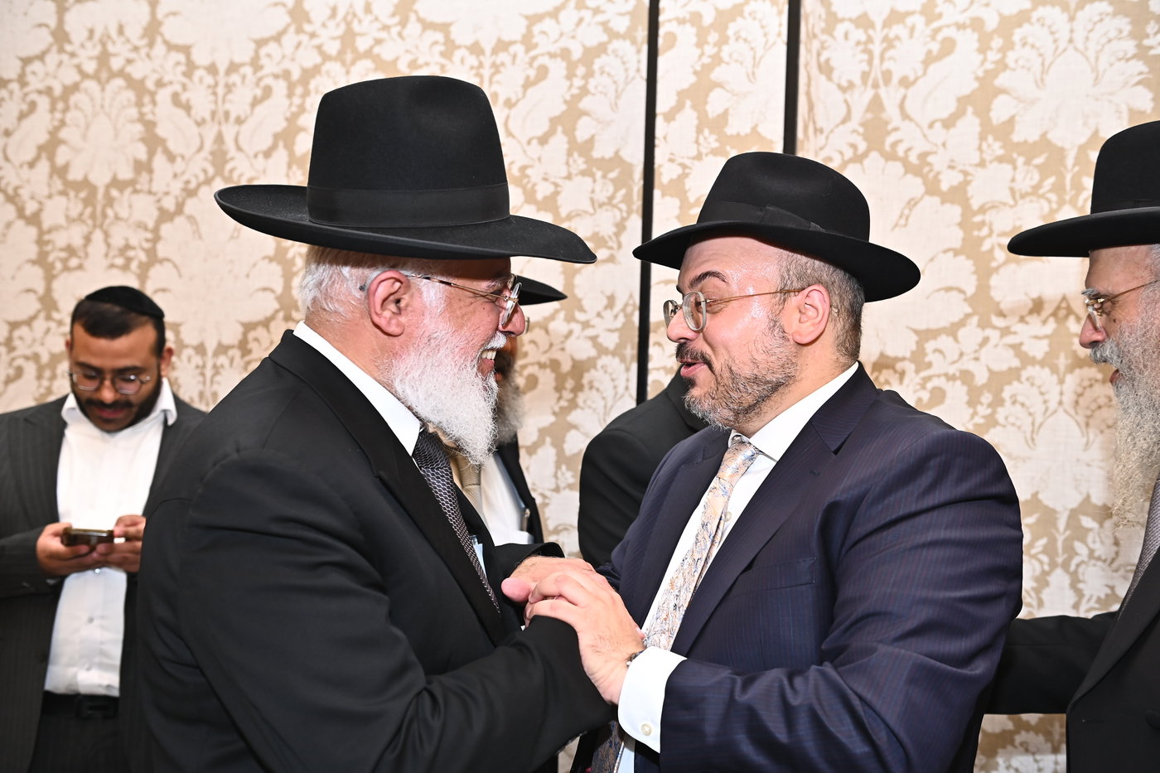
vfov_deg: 35.0
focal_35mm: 38
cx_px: 580
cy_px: 386
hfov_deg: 50.7
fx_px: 1224
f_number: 4
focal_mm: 38
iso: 1250
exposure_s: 1/200
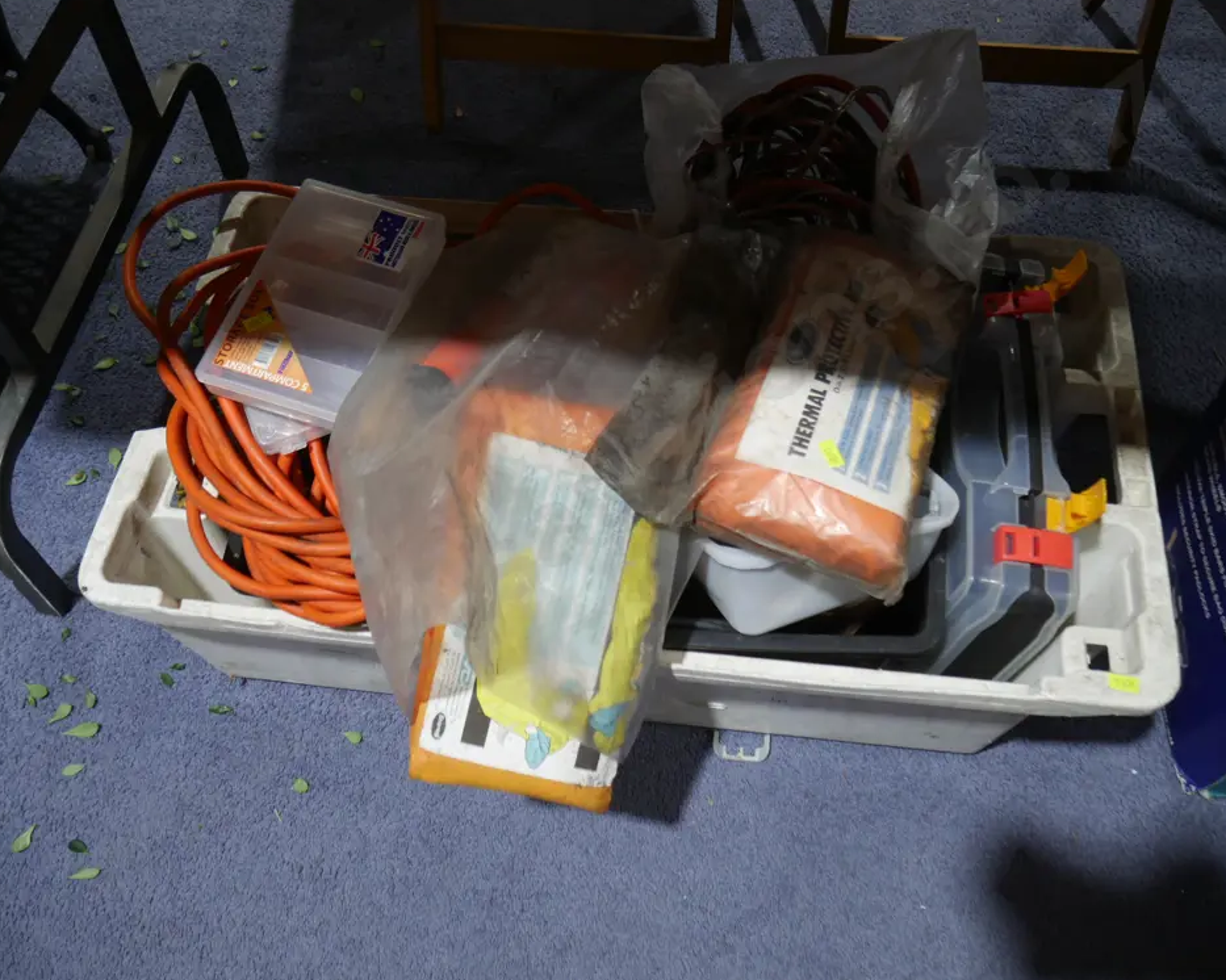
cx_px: 619
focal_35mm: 30
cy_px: 485
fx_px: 1088
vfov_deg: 48.5
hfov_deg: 58.8
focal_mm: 14
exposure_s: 1/60
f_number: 3.5
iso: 320
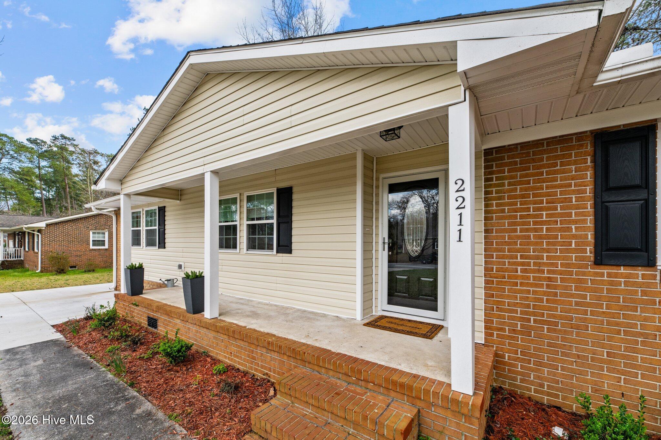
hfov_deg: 104.3
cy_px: 220
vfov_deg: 81.2
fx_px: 257
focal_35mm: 14
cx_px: 330
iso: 400
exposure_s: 1/200
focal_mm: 14
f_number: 9
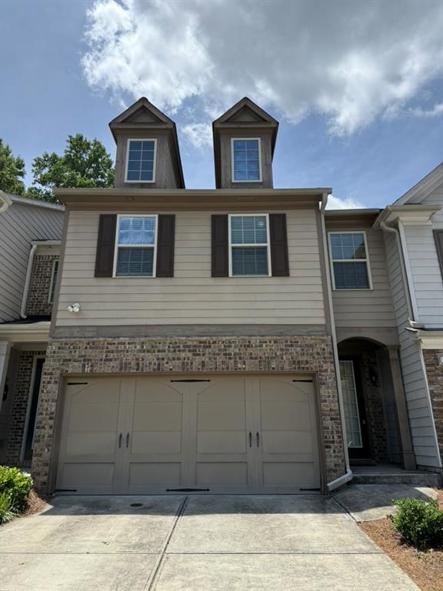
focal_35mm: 24
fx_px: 410
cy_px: 296
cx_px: 222
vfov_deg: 71.6
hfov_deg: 56.8
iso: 100
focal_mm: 6.76
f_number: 1.78
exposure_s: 1/6711
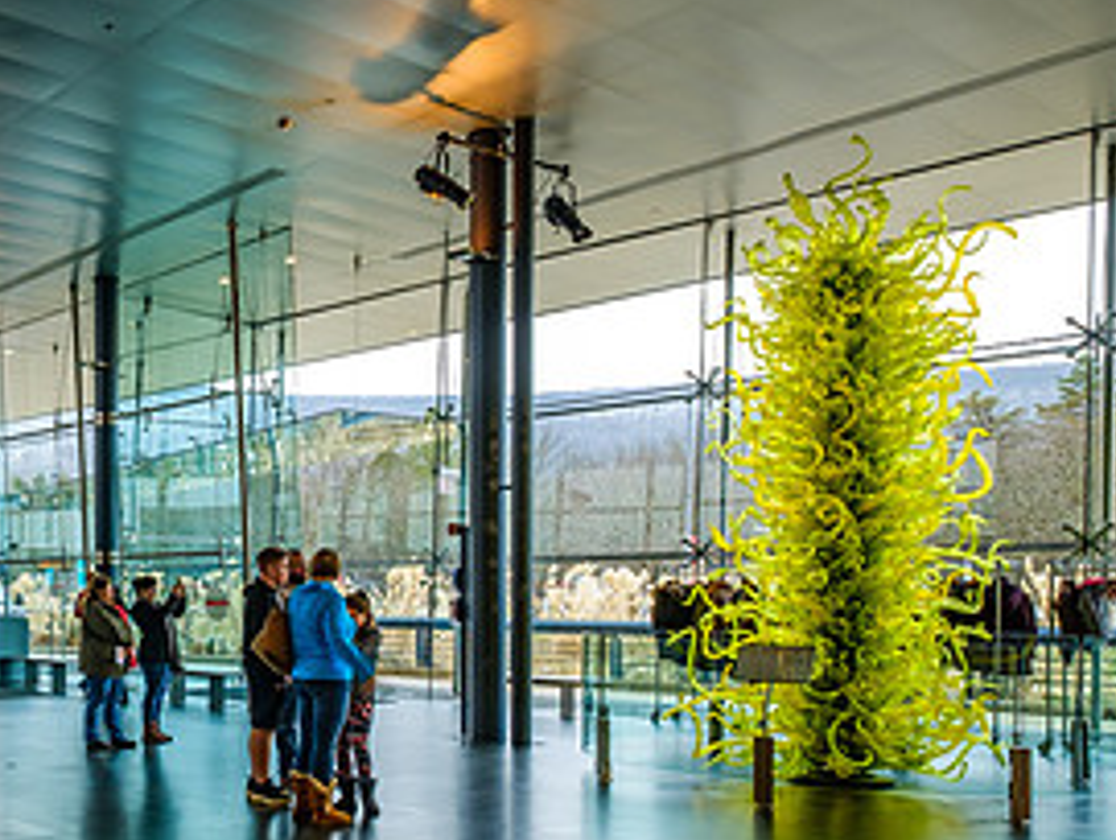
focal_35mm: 37
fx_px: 1194
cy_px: 599
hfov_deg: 42.2
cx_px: -37
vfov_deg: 38.0
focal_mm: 12
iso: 200
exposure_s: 1/9
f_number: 8
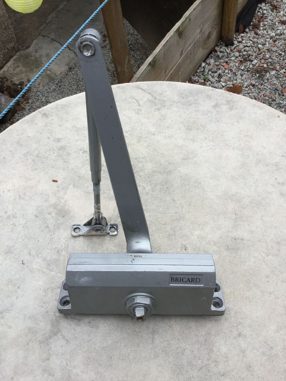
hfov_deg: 45.4
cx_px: 143
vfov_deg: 58.3
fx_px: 341
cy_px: 190
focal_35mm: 31
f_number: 2.4
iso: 25
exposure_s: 1/455
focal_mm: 3.3
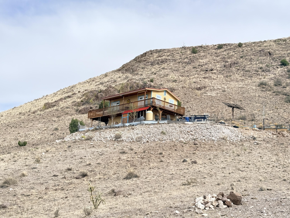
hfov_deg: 39.7
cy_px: 109
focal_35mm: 48
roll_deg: -2.9
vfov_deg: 30.3
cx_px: 145
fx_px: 402
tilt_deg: +14.7
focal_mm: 6.76
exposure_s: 1/2146
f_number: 1.78
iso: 100
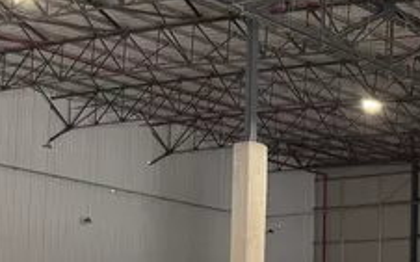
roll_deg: +0.3
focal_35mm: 90
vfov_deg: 13.8
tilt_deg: +0.6
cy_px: 360
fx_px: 1030
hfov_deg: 19.4
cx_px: 673
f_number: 1.78
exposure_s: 1/121
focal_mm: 6.76
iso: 160
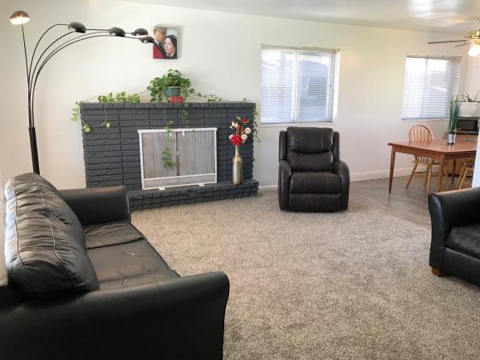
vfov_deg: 45.4
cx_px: 263
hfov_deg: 58.2
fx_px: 430
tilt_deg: -13.8
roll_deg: -0.2
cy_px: 196
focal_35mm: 31
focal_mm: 3.99
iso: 25
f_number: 1.8
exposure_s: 1/40
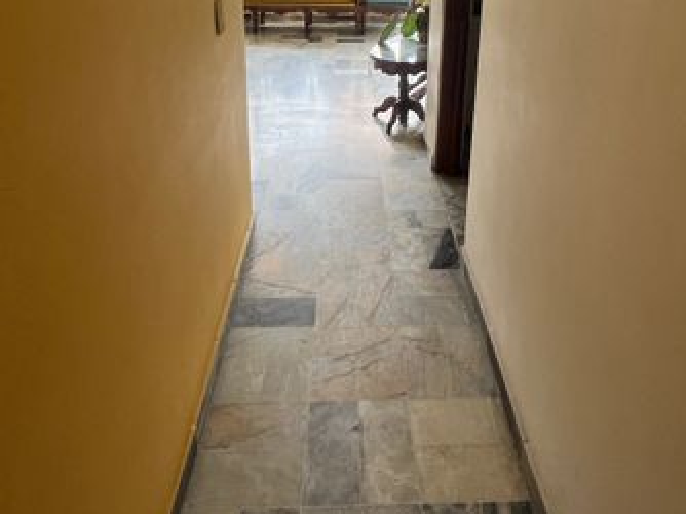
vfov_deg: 47.5
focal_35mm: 26
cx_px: 373
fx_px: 515
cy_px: 49
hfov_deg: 67.2
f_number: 1.8
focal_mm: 1.57
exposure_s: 1/99
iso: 80
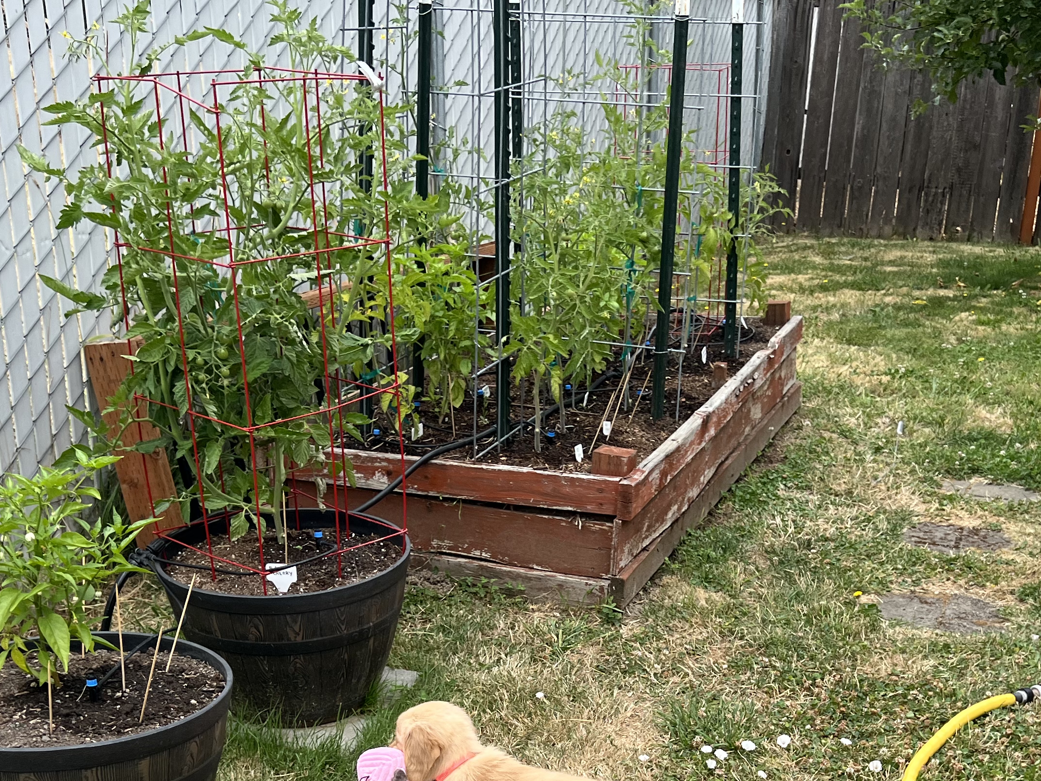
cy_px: 712
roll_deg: -1.9
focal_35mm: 49
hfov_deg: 38.9
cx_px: 544
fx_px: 1474
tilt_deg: -26.2
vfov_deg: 28.5
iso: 50
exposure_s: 1/572
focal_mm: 5.7
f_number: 1.5
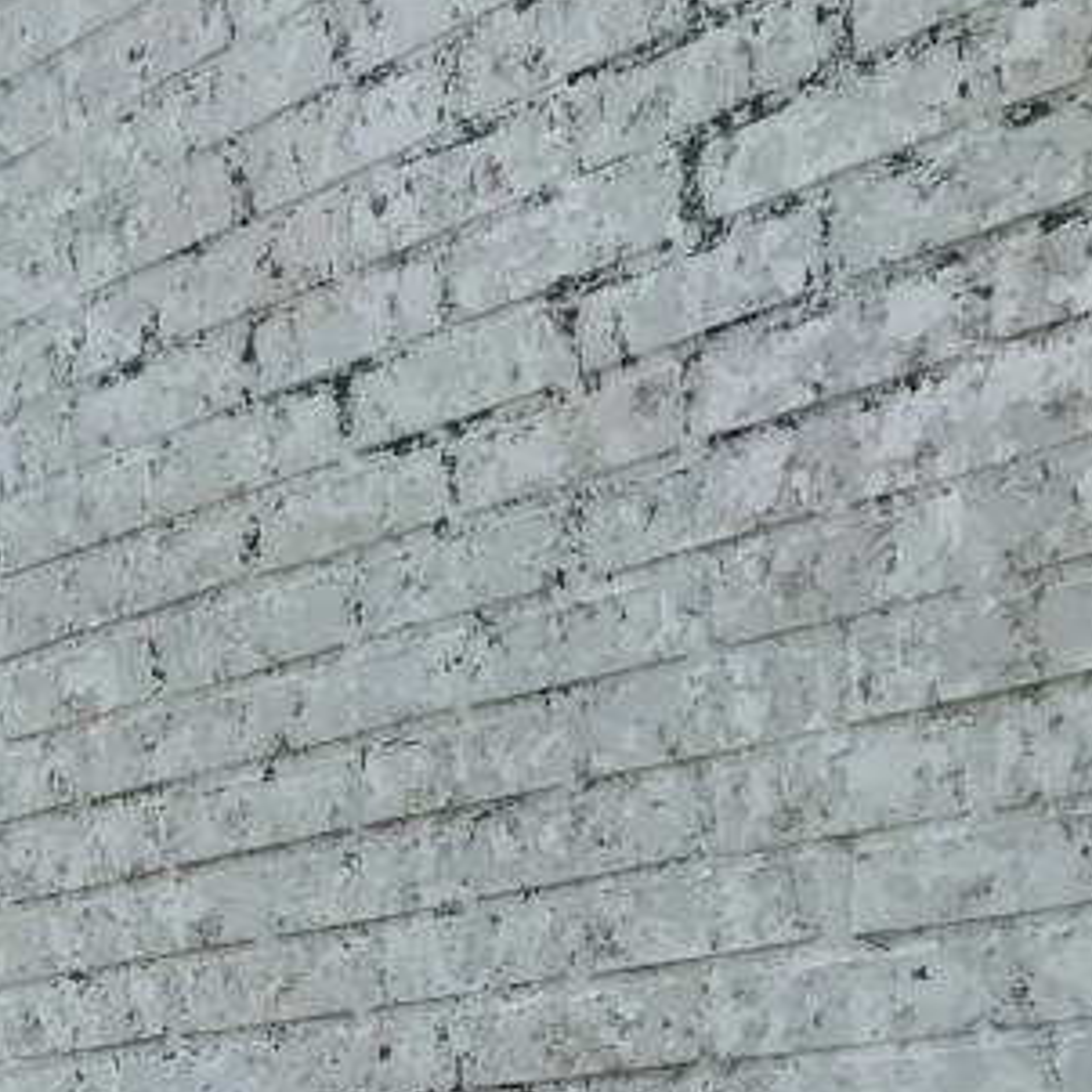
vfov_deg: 18.6
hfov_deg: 19.5
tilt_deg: -2.7
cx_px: -210
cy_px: 1573
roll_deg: +1.9
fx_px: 2998
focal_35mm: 84
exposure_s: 1/669
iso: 20
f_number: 1.8
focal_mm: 3.99
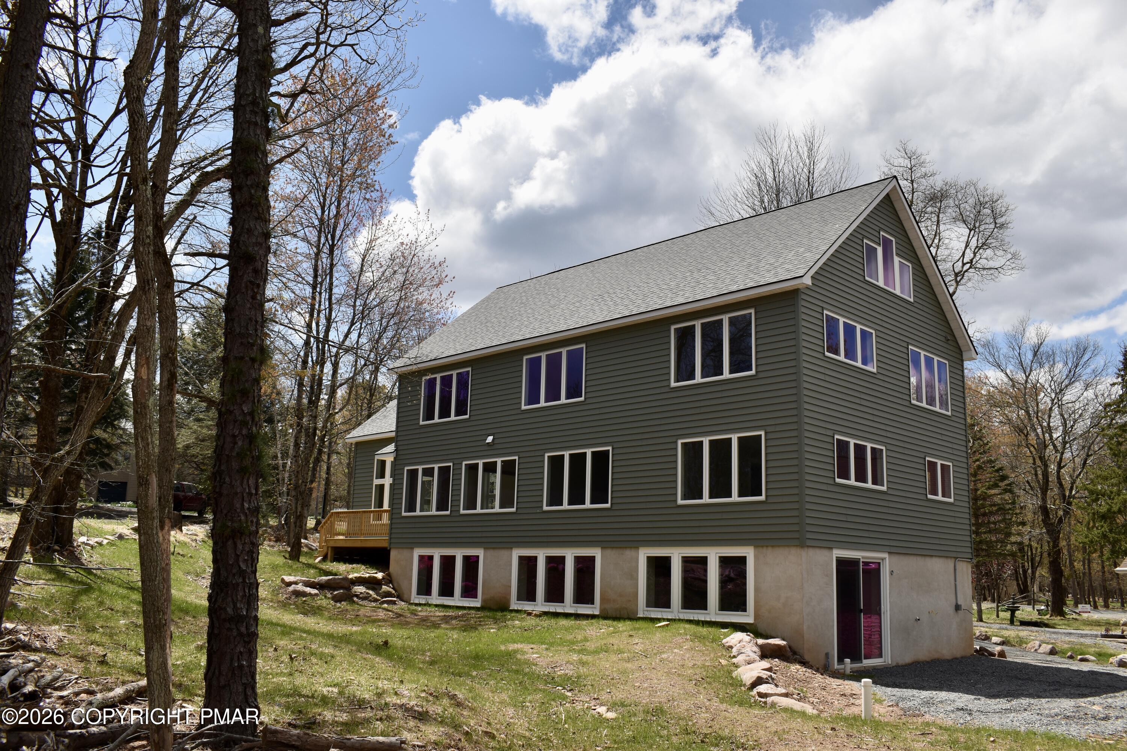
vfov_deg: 43.6
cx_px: 564
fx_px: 939
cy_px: 376
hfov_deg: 61.9
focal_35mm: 30
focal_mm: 20
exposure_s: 1/200
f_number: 9
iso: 100
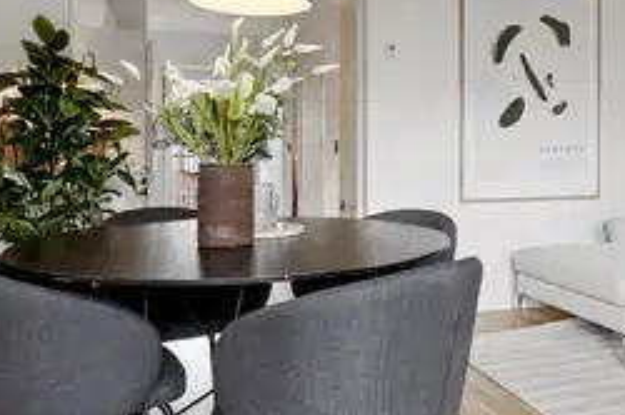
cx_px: 405
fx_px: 656
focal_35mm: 38
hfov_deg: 50.2
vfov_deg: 34.9
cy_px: 150
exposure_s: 1/50
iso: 200
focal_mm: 15
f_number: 6.3
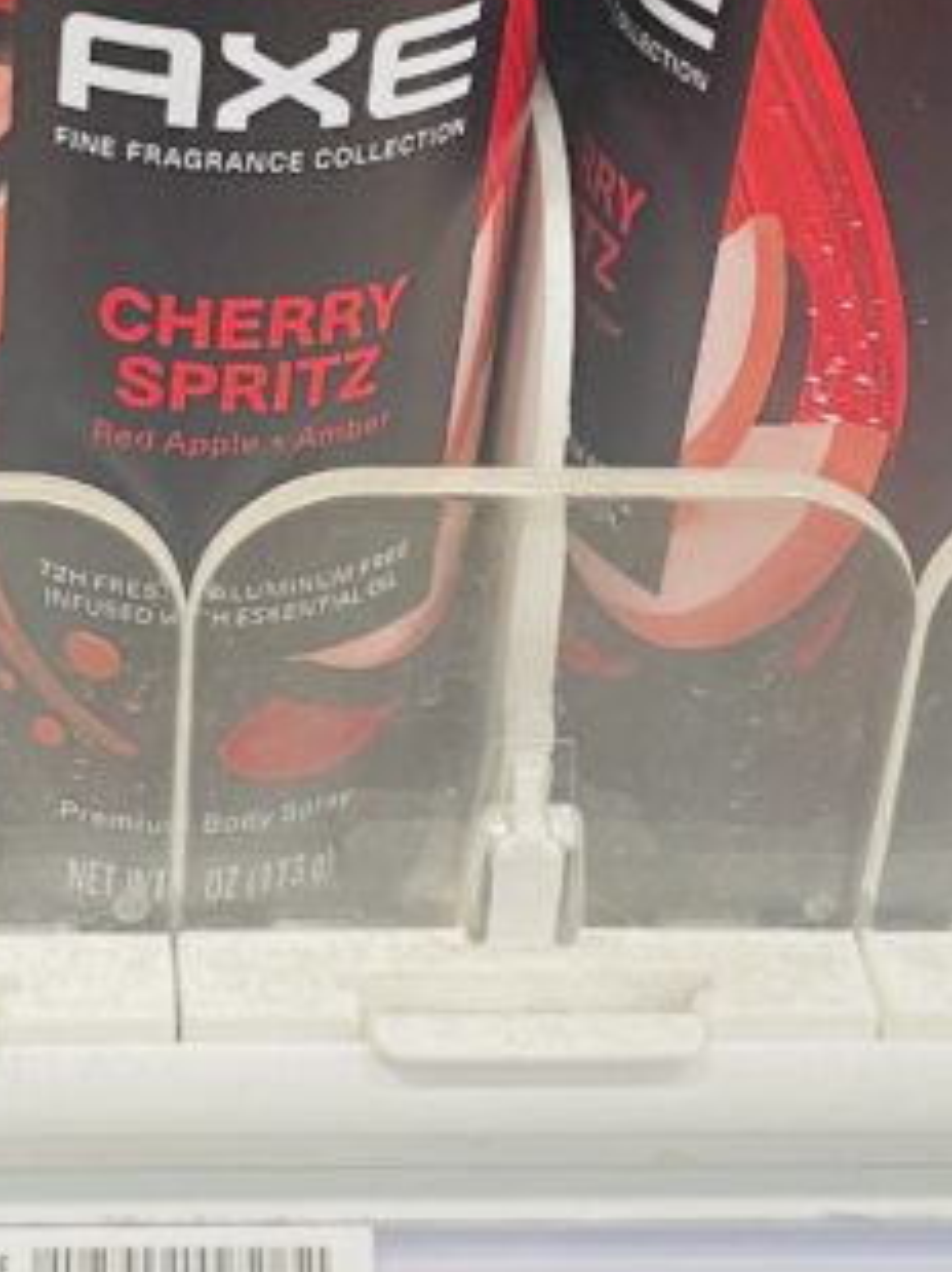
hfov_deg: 17.0
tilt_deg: -32.9
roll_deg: -2.0
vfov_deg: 22.7
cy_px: 492
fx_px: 3158
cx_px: 140
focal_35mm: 86
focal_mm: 4.2
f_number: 1.6
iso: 80
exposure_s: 1/60
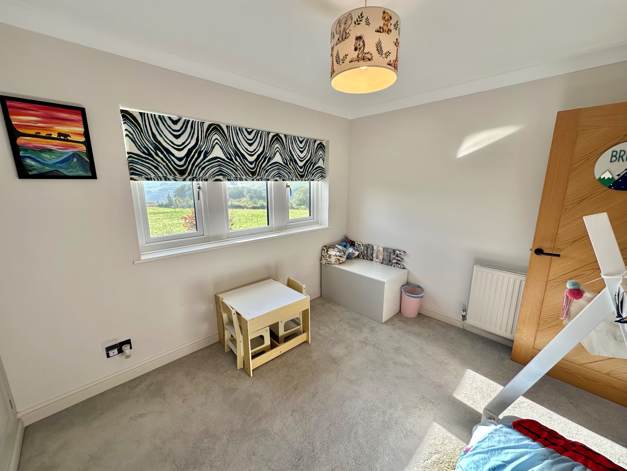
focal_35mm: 14
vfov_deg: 85.7
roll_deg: +0.2
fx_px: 254
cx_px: 314
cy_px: 236
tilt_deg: -12.1
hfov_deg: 102.1
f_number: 2.2
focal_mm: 2.22
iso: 40
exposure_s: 1/253
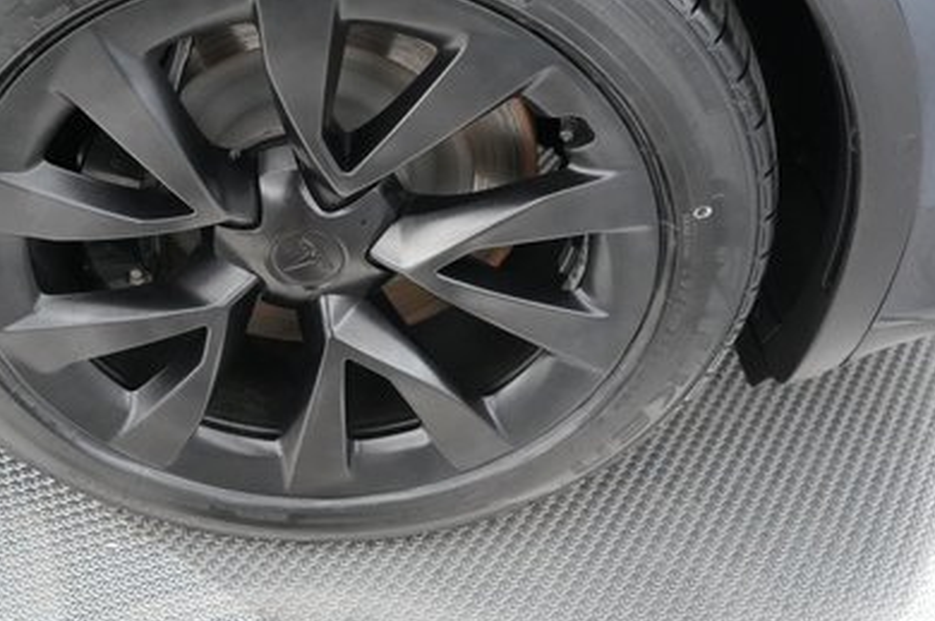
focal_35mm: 46
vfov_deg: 28.7
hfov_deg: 42.3
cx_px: 321
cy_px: 144
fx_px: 1193
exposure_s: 1/250
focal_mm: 28
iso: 10000
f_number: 2.8
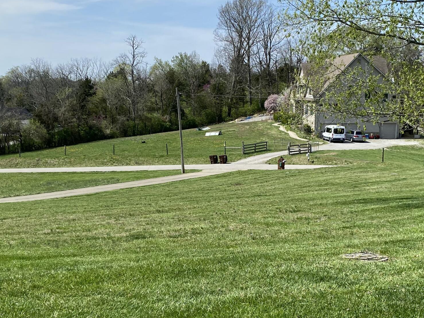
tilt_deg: -7.2
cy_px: 175
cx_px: 210
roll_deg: -0.7
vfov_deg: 27.5
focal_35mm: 53
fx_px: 649
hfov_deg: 36.2
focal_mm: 4.25
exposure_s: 1/3040
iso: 32
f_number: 1.8
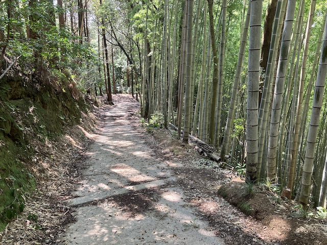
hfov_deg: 63.4
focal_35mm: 28
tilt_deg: -14.6
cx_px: 164
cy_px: 122
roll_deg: +0.4
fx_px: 265
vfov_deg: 49.7
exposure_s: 1/66
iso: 80
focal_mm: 3.99
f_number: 1.8
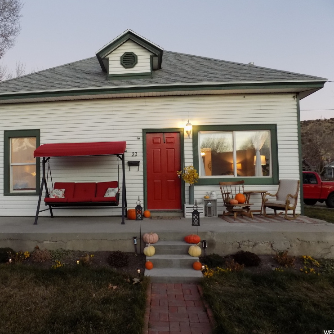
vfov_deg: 57.3
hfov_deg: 56.3
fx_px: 306
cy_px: 163
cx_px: 117
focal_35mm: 28
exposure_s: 1/30
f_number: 3.1
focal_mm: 4
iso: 180
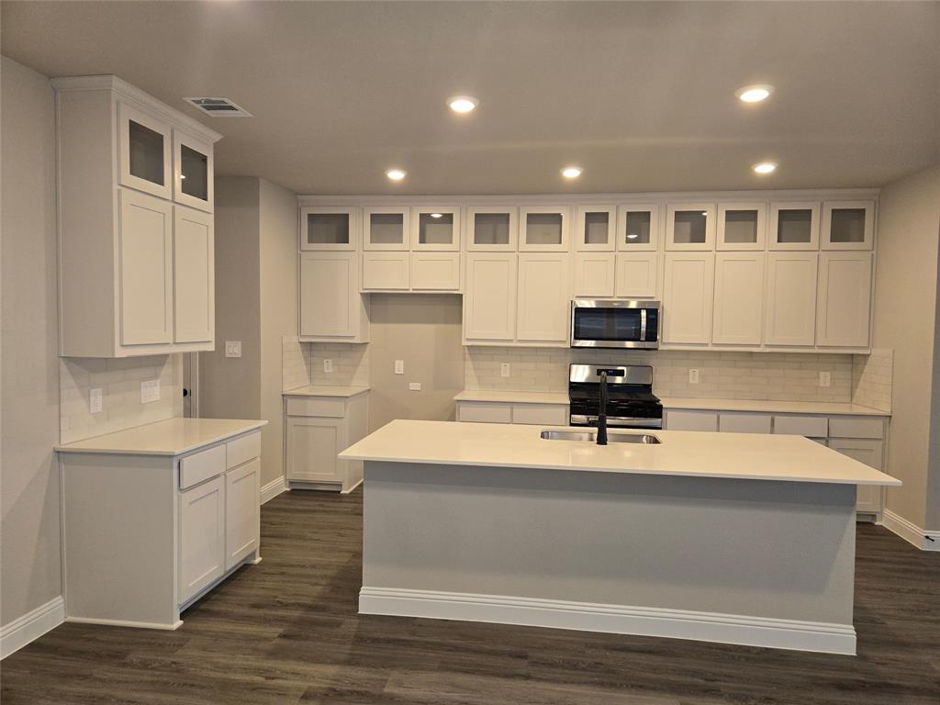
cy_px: 352
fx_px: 625
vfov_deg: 58.9
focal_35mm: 23
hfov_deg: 73.9
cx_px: 470
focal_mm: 5.4
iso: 100
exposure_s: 1/60
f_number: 1.8
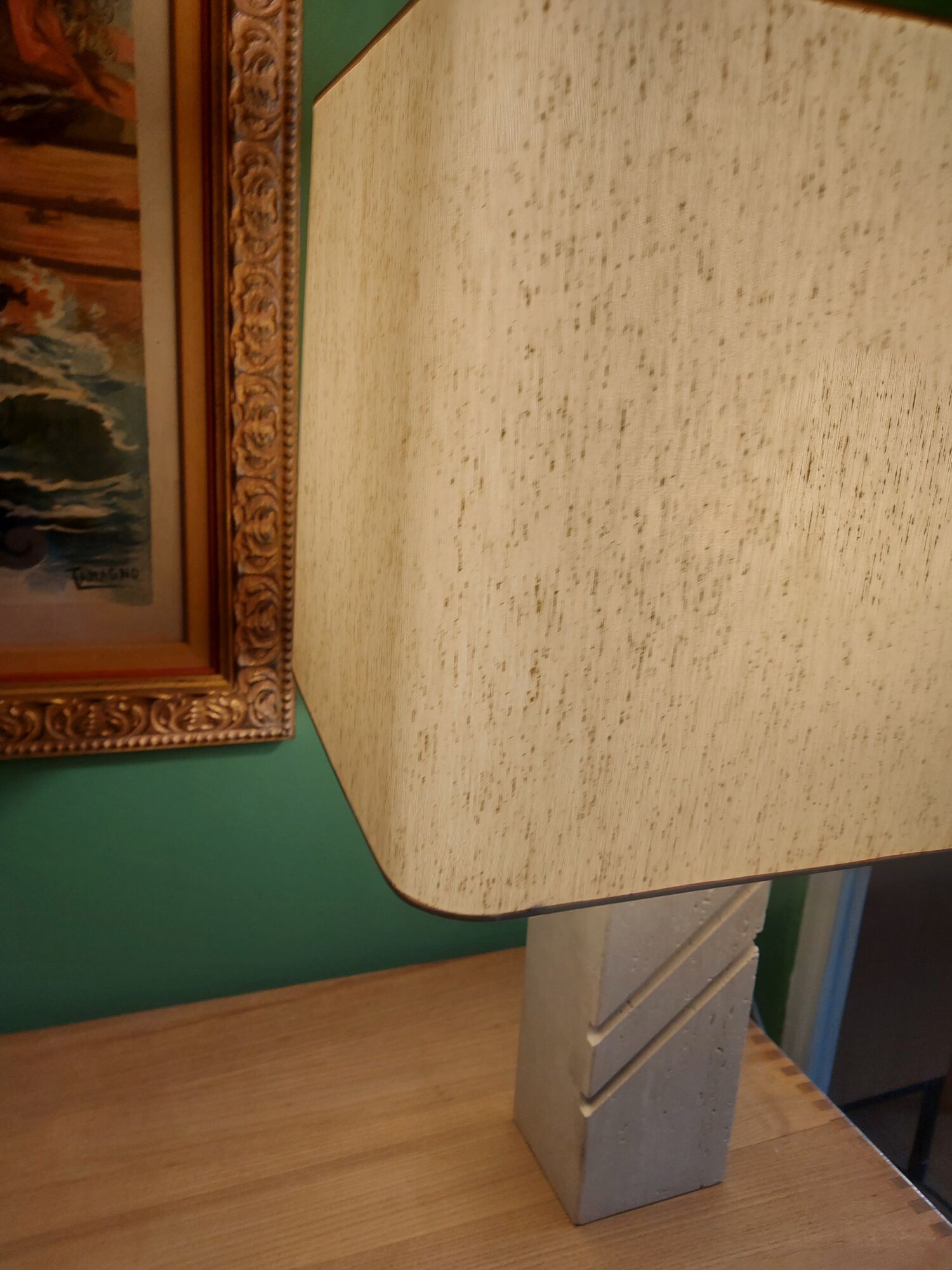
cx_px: 476
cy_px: 635
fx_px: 880
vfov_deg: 71.6
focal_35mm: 24
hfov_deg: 56.8
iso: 40
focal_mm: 5.23
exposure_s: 1/50
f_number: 1.8
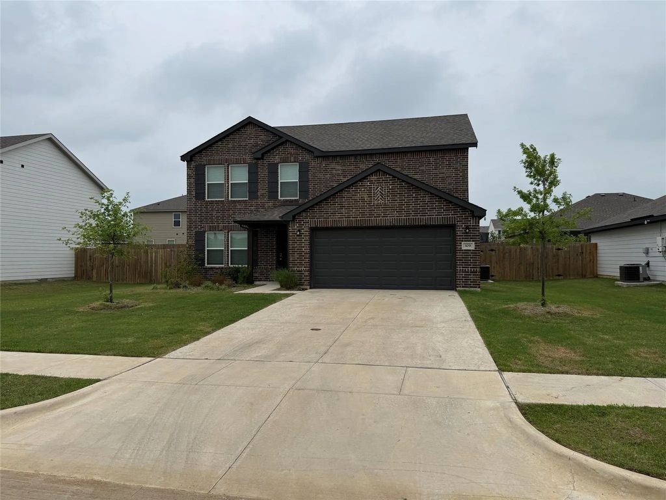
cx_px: 333
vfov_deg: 56.8
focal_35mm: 24
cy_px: 250
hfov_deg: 71.6
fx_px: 462
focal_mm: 6.76
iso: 80
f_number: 1.78
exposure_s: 1/7353
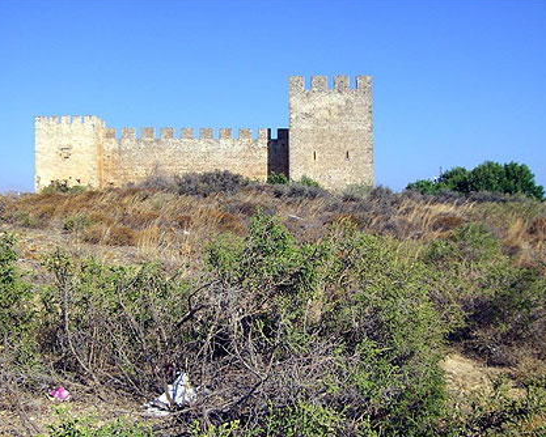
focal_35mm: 40
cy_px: 218
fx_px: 647
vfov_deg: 37.4
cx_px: 262
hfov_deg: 45.8
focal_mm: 6.2
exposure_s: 1/640
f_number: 4.3
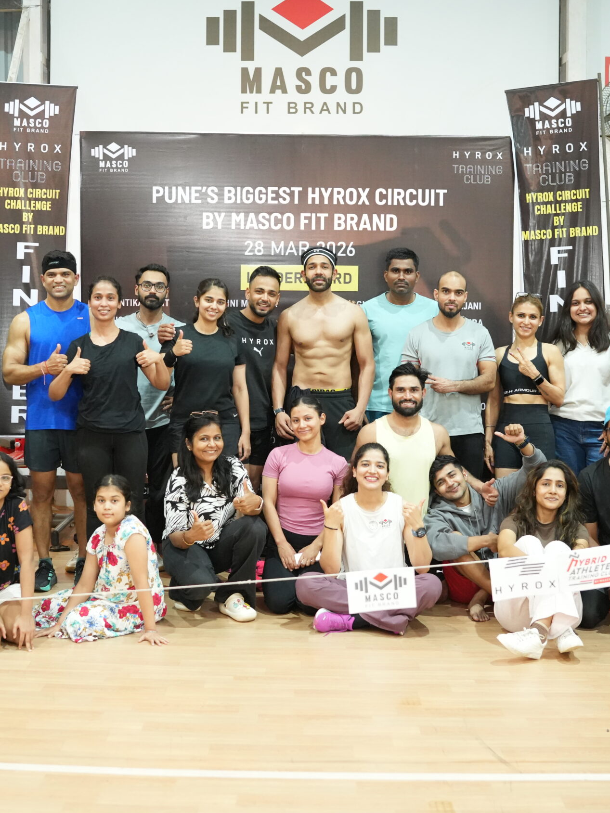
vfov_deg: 37.5
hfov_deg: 28.4
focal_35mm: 51
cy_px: 410
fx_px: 1198
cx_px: 223
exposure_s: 1/200
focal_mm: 35
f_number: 2.2
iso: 6400
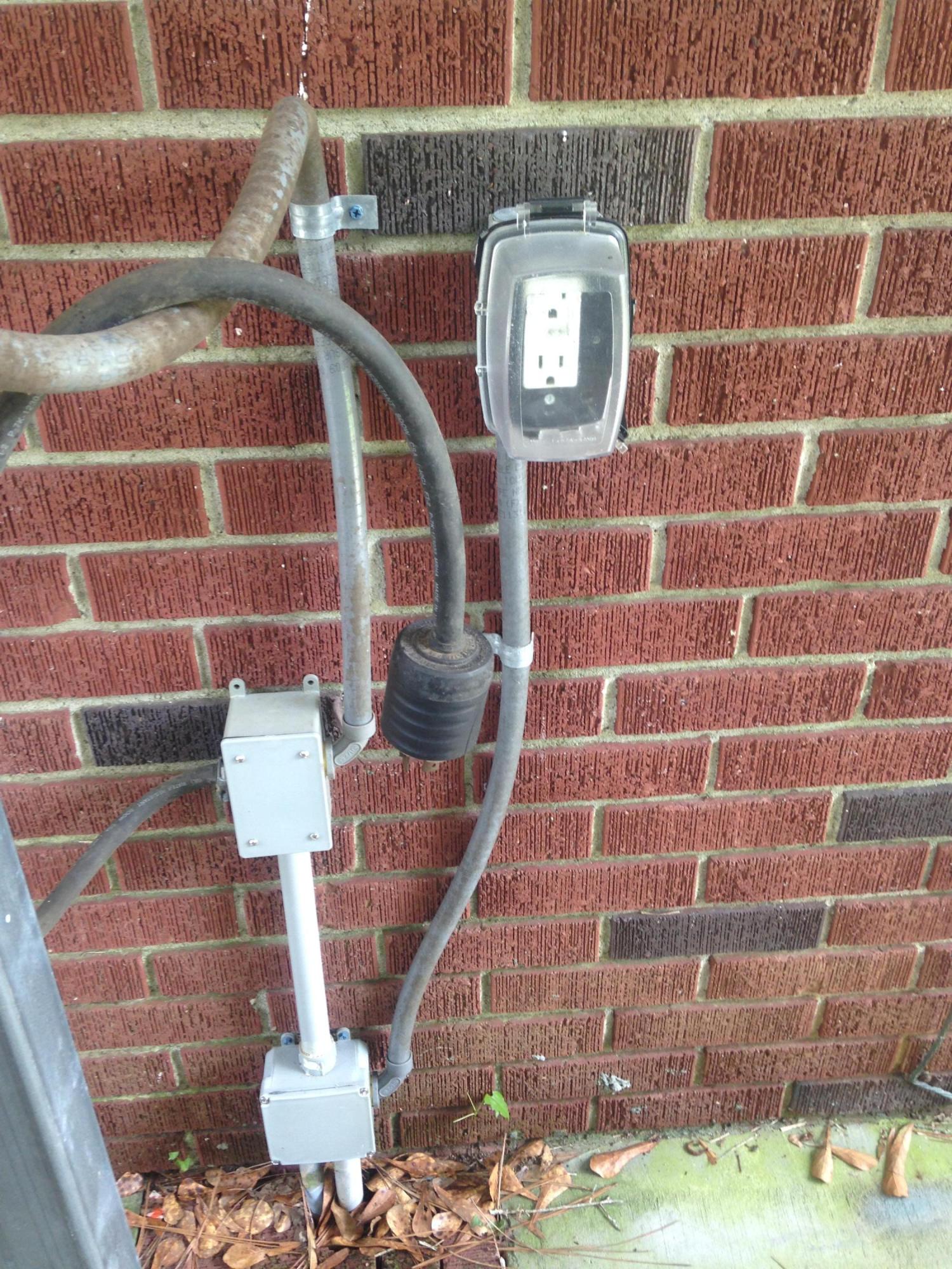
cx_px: 476
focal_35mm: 33
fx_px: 1210
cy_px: 634
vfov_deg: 55.4
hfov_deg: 42.9
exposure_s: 1/24
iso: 50
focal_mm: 4.12
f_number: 2.4
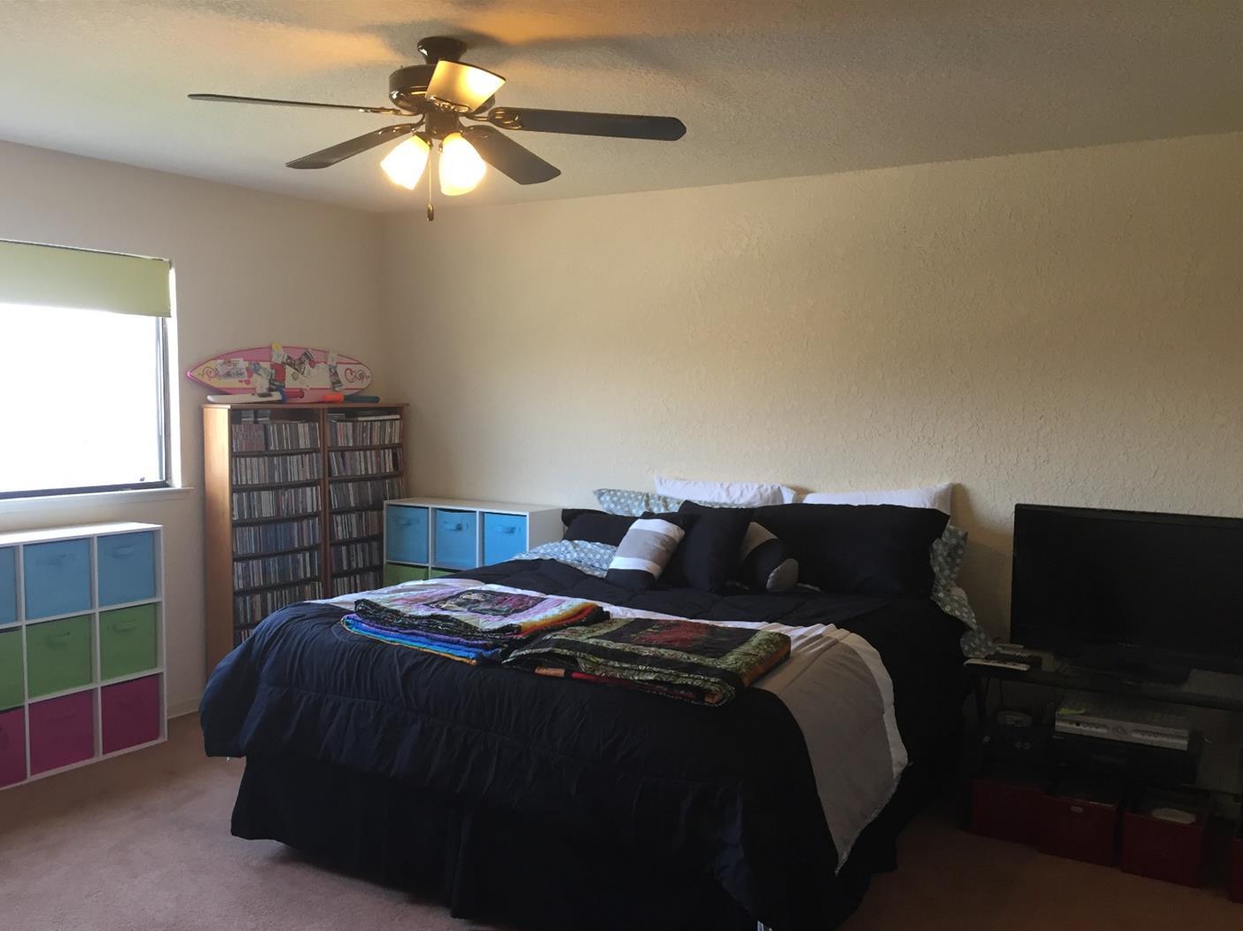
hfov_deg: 58.3
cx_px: 593
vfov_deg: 45.4
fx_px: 1113
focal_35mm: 31
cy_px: 497
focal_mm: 4.15
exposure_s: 1/30
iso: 64
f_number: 2.2
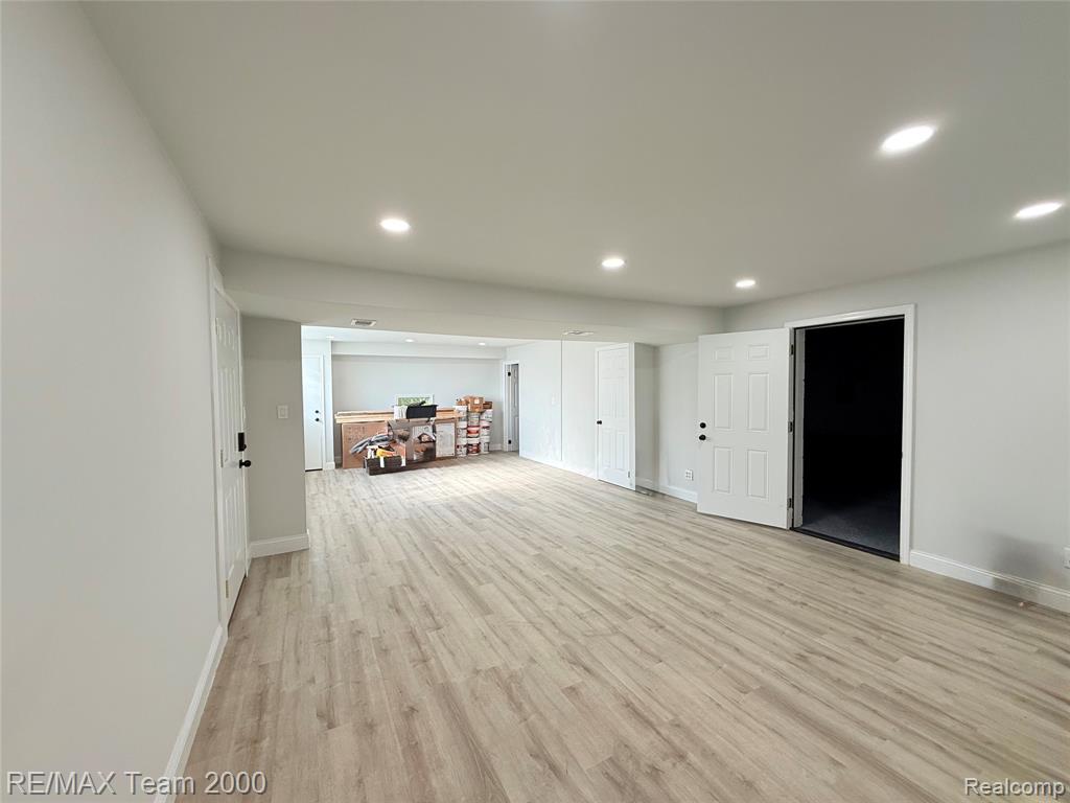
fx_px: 433
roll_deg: -0.4
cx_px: 535
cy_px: 402
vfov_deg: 85.7
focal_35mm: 14
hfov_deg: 102.1
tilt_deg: -2.0
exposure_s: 1/120
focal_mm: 2.22
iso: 80
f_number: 2.2
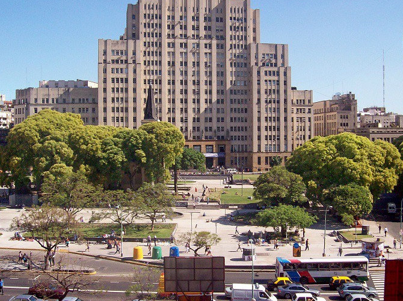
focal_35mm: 43
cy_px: 144
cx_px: 217
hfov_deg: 43.9
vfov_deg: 33.5
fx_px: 500
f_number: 4.8
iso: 80
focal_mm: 6
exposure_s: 1/492
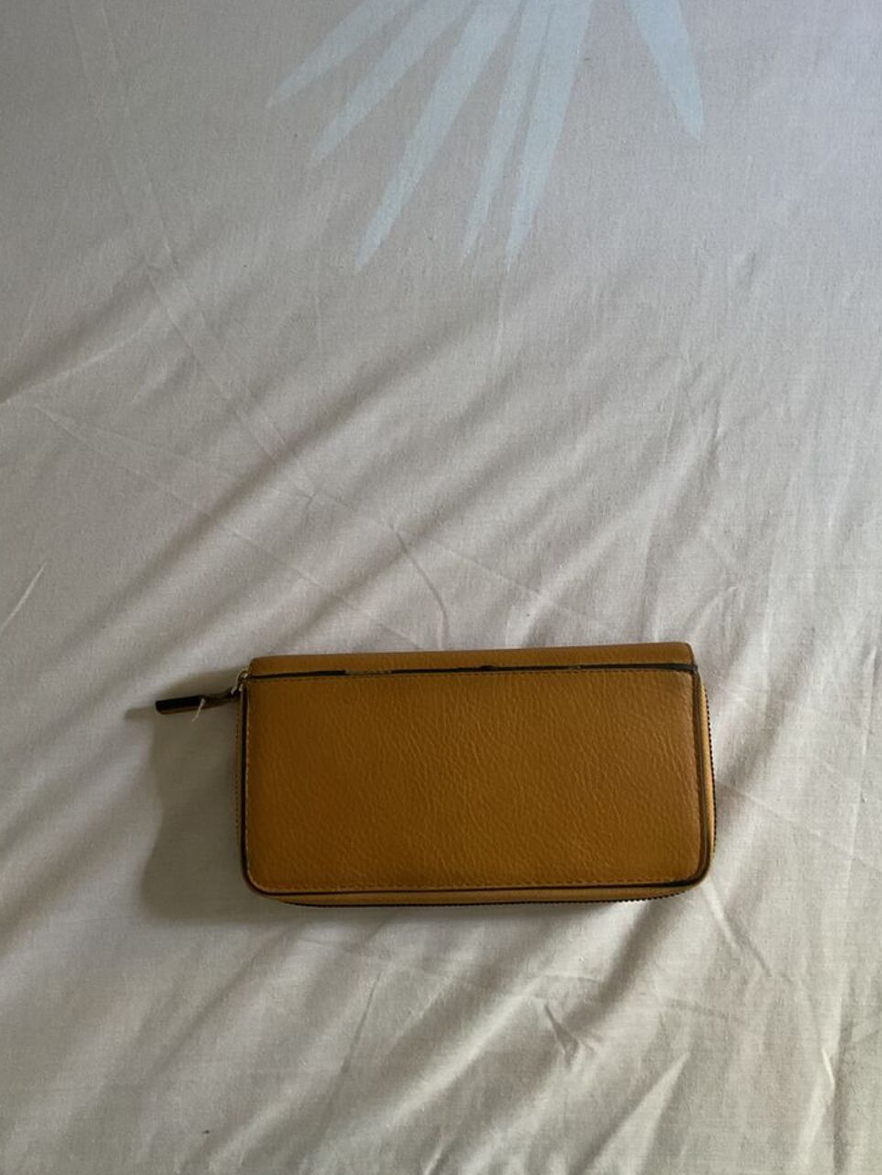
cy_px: 593
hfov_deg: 46.8
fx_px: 1019
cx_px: 442
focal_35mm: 30
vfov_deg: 60.0
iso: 250
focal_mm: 3
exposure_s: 1/30
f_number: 1.8
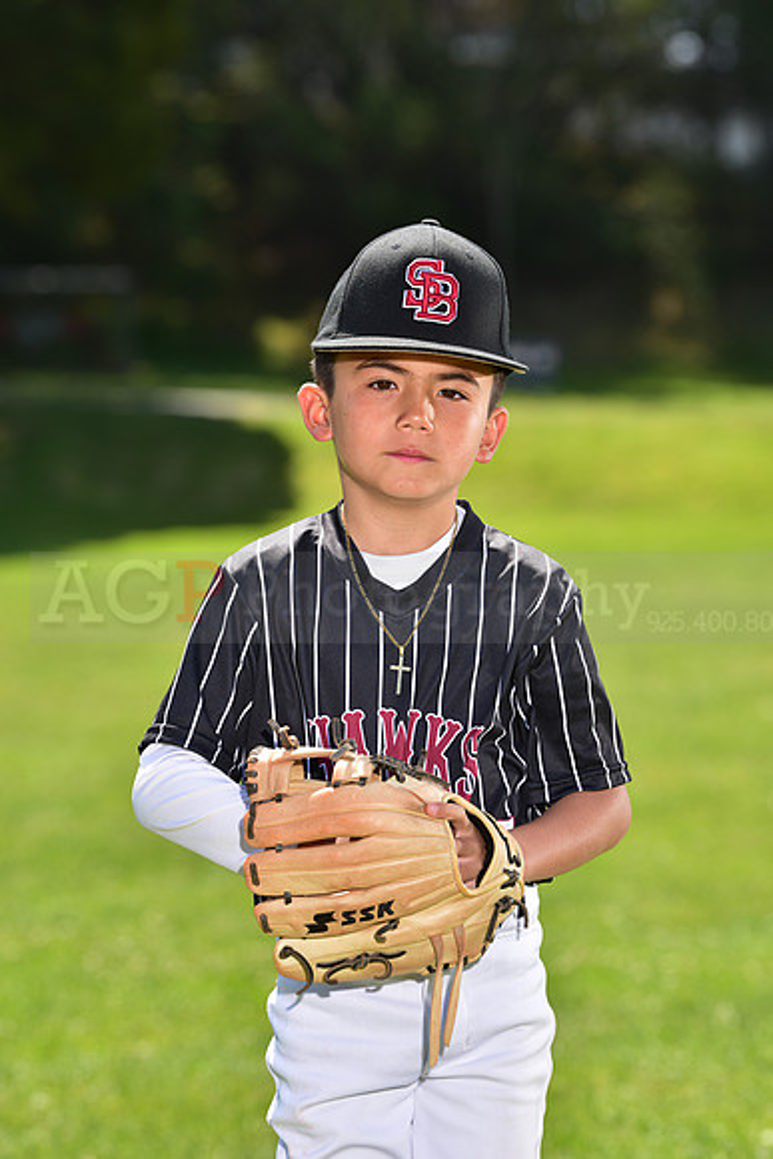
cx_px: 386
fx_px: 5311
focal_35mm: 165
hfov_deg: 8.3
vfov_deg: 12.4
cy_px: 580
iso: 100
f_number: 5.6
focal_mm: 165
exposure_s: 1/250
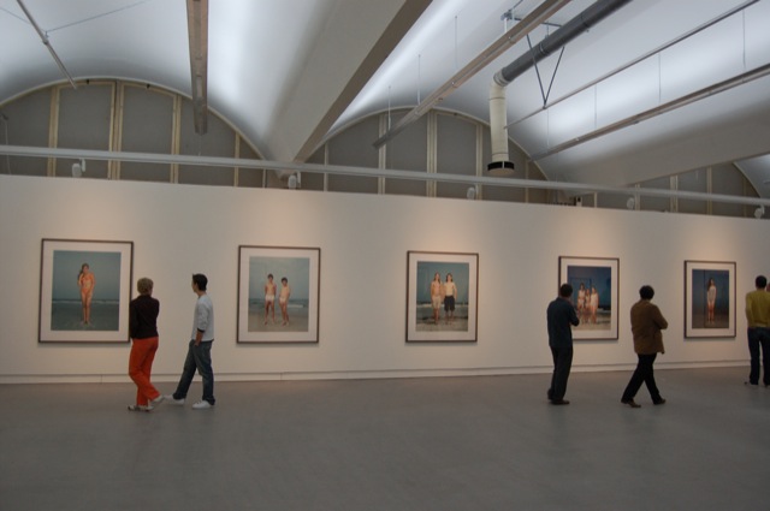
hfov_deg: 67.4
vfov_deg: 47.8
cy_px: 256
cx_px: 385
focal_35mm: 27
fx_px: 577
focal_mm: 18
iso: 800
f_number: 4
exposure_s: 1/60
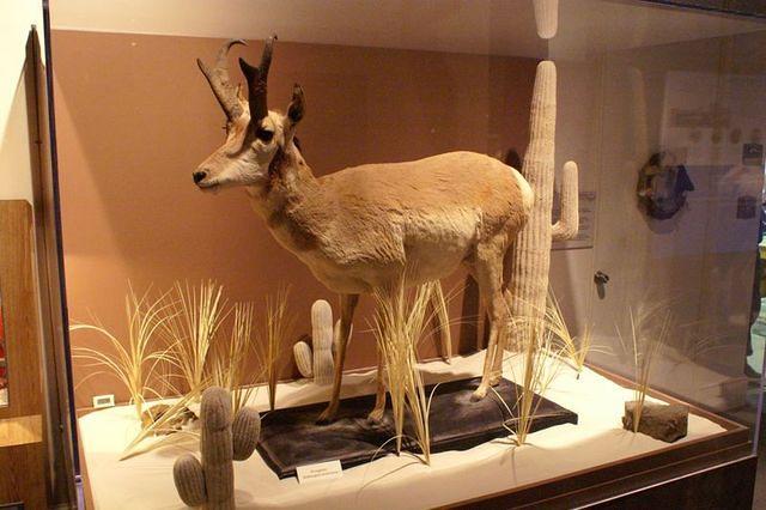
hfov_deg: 57.2
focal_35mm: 33
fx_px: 702
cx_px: 383
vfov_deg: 39.9
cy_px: 255
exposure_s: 1/50
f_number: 5.6
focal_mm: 22
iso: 3200
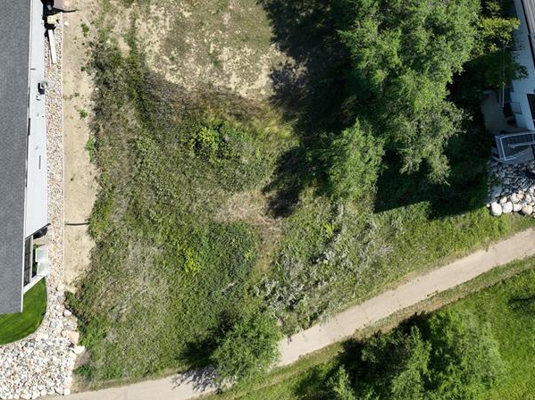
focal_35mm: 41
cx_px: 284
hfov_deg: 45.8
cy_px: 70
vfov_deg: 33.8
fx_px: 633
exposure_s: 1/100
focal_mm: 12.29
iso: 110
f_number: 2.8
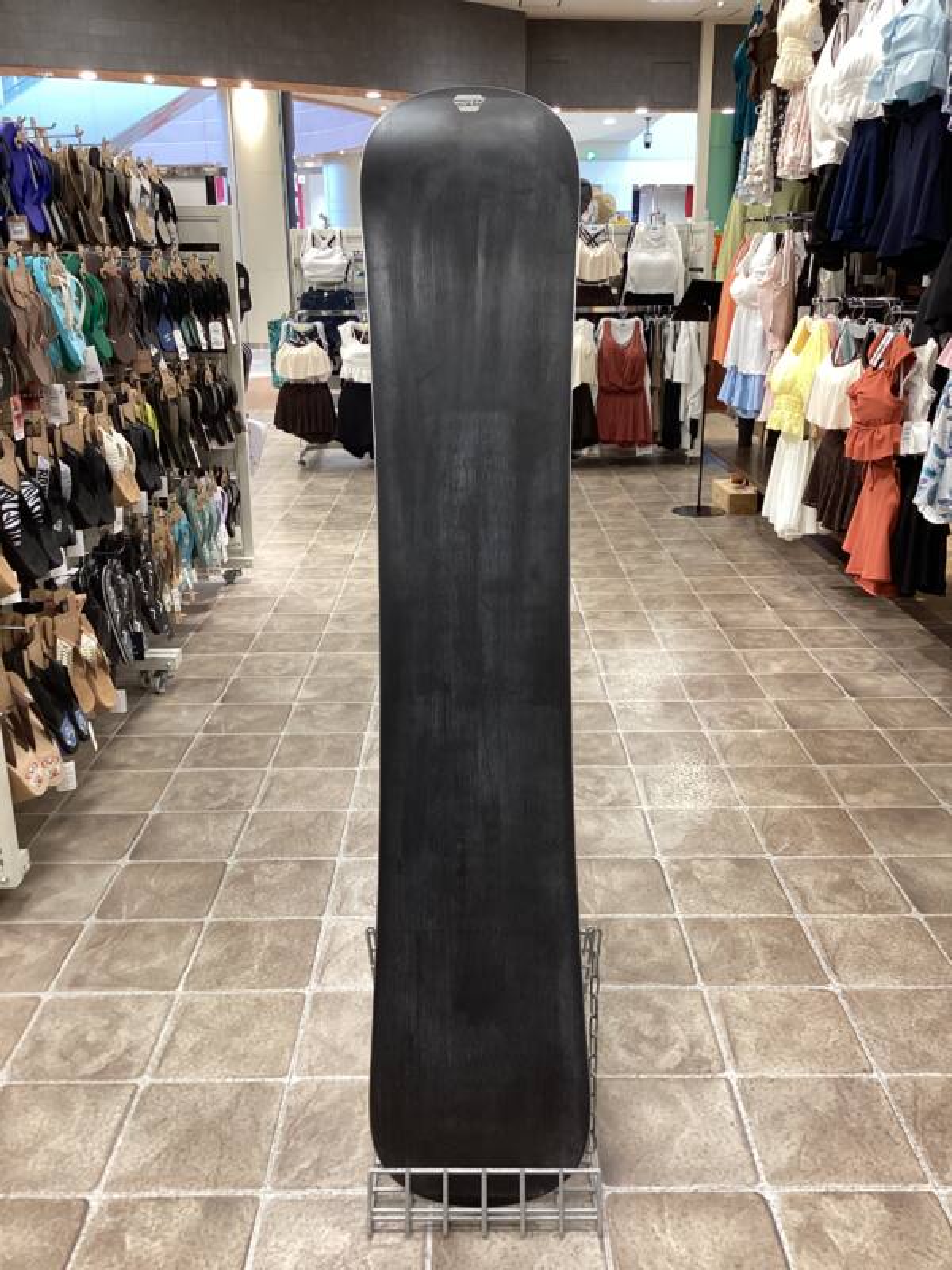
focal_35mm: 31
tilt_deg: -18.9
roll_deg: -0.1
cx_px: 476
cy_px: 635
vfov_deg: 58.4
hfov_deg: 45.4
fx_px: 1137
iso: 100
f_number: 2.4
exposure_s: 1/60
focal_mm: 3.3
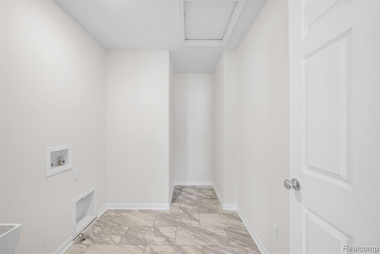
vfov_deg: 81.2
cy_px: 127
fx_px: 148
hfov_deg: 104.2
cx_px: 190
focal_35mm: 14
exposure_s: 2
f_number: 9
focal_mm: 14
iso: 64
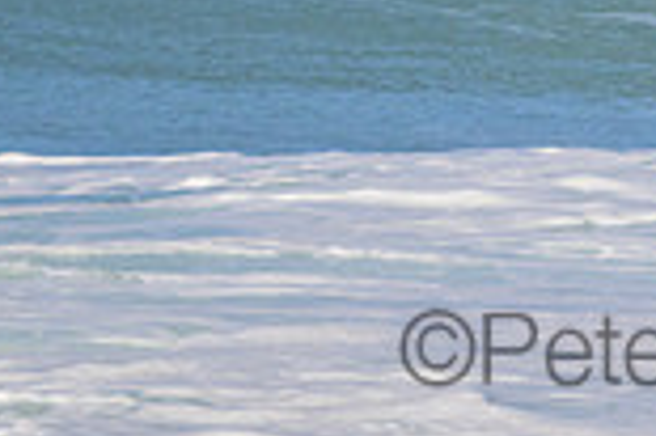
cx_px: 728
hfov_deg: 0.7
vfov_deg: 0.5
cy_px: -353
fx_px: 54590
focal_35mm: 2999
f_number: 11
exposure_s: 1/2000
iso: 1250
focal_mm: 800
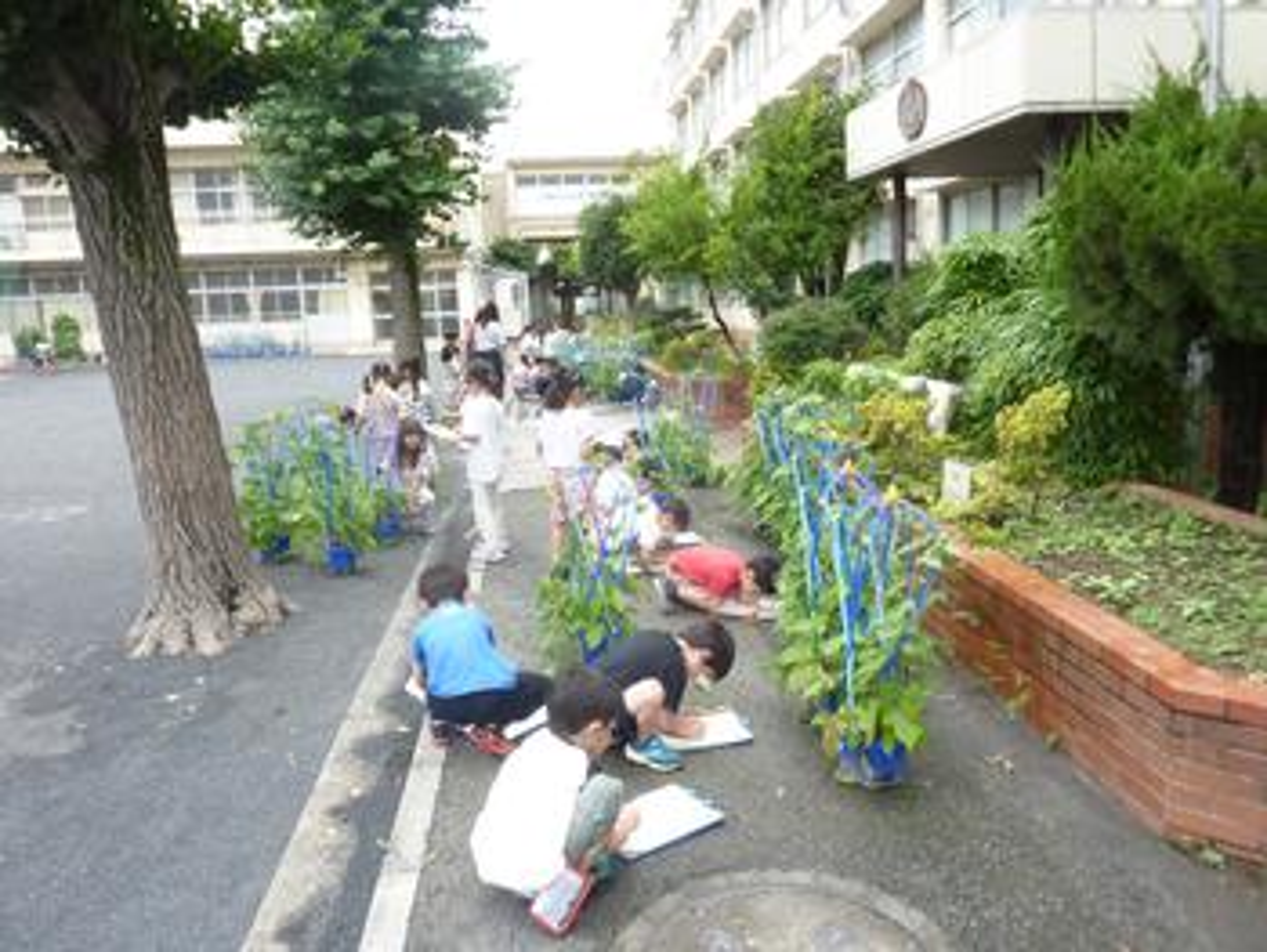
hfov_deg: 69.4
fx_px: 916
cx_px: 634
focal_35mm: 25
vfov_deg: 54.9
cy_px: 476
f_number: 4
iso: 80
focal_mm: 4.1
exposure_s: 1/125
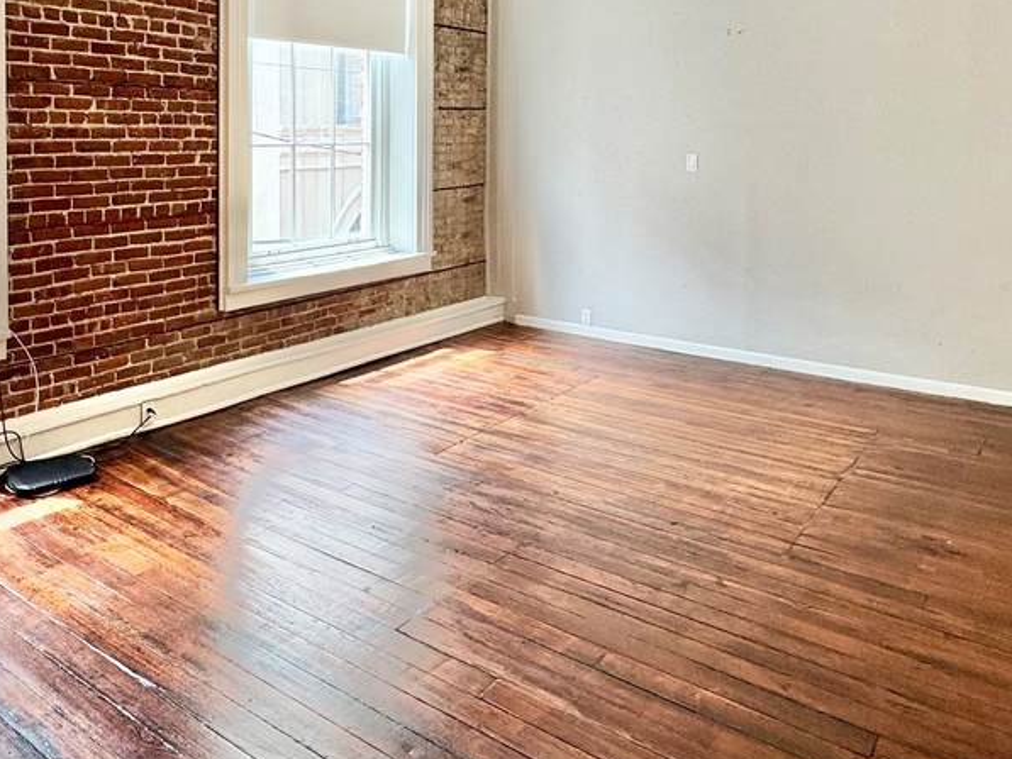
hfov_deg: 59.3
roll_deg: -0.3
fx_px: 877
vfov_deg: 44.6
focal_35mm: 30
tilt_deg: -1.6
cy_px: 156
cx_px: 388
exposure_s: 1/120
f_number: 2.2
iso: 100
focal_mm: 2.22
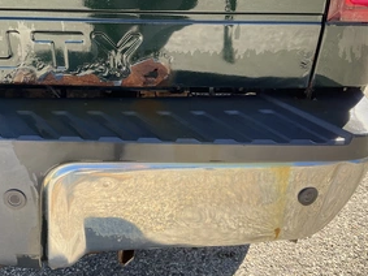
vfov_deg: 35.1
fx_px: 436
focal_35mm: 41
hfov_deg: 45.7
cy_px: 126
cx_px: 161
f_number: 1.8
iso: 25
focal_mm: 3
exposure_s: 1/295
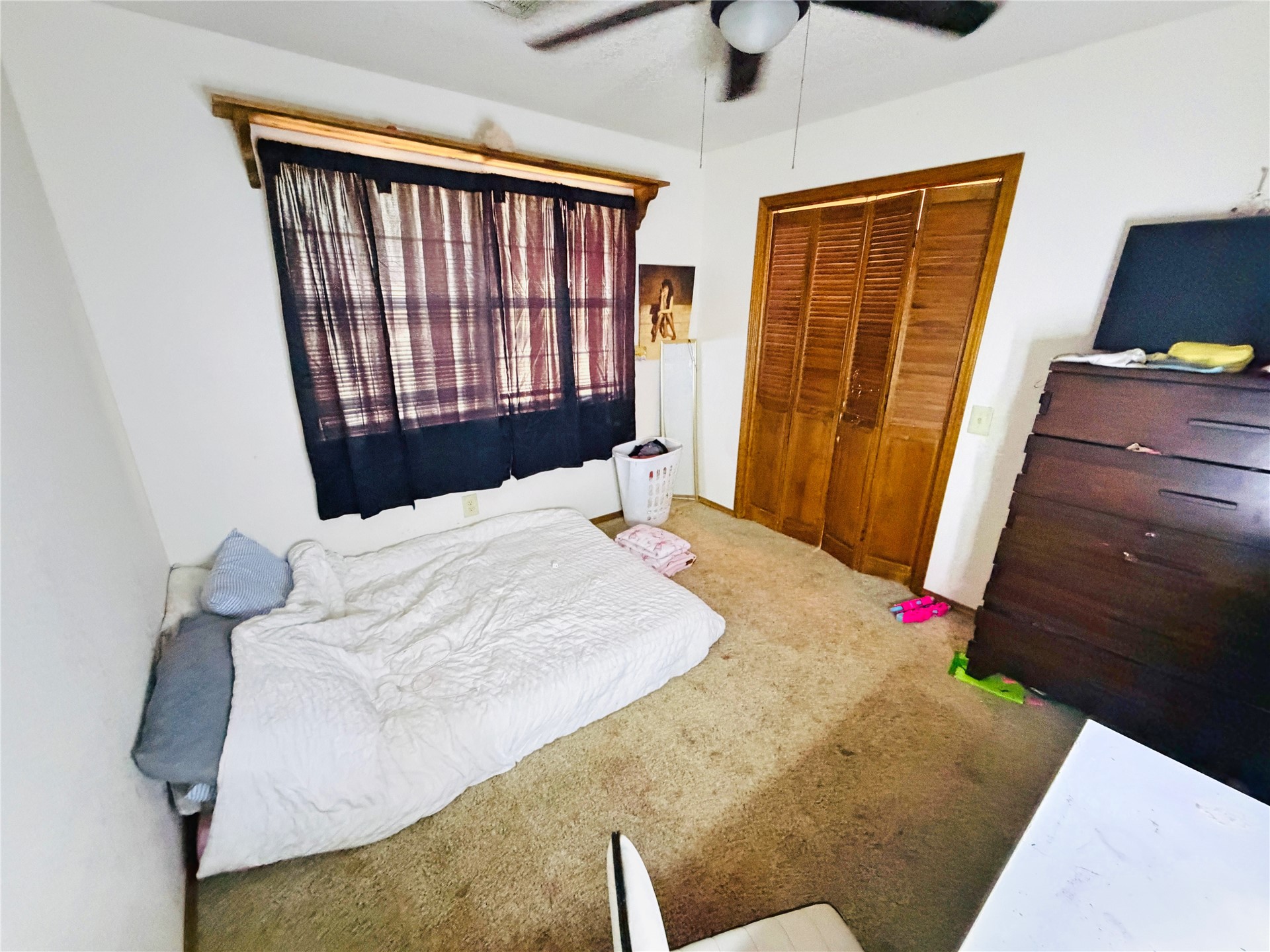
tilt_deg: -19.5
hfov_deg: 102.1
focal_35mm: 14
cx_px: 635
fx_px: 514
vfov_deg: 85.7
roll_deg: -0.5
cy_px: 476
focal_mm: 2.22
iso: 1250
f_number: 2.2
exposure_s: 1/57
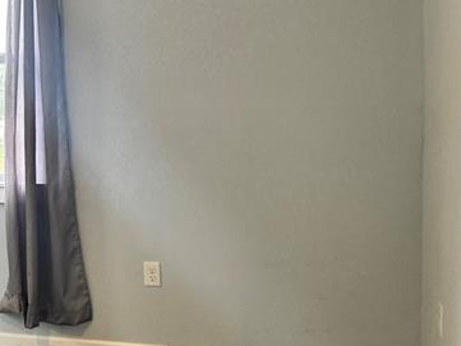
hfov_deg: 25.4
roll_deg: +2.0
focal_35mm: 68
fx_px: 906
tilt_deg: -4.6
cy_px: 160
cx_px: -102
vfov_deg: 21.6
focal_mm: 6.76
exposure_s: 1/60
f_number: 1.78
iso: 200
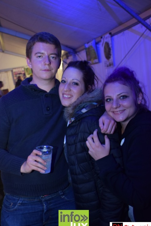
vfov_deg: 51.9
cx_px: 74
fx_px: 233
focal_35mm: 37
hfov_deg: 35.9
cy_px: 116
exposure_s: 1/10
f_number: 4.5
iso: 800
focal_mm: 24
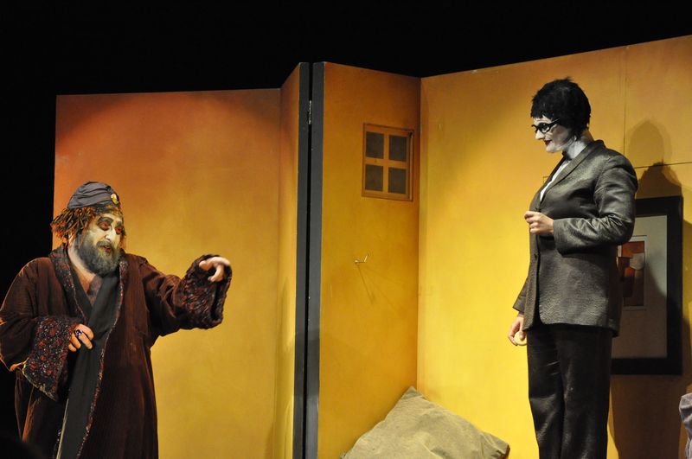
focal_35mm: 128
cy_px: 230
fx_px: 2447
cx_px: 346
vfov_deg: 10.7
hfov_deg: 16.1
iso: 3200
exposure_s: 1/250
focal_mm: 85
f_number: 8
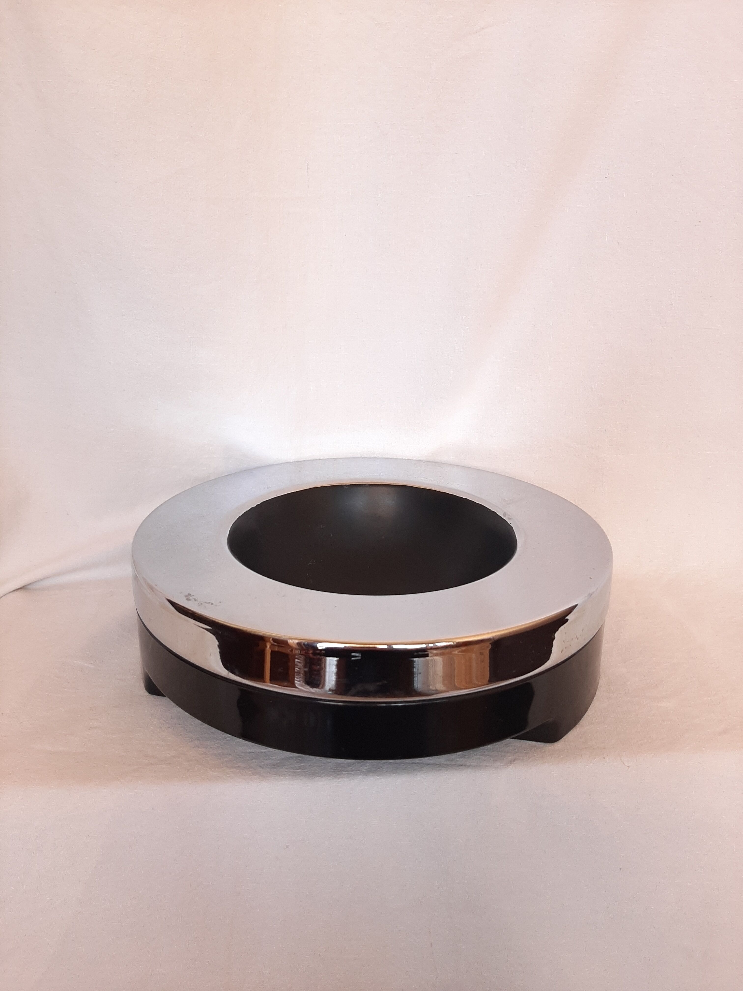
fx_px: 744
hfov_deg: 53.1
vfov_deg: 67.3
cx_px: 372
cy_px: 496
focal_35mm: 26
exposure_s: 1/100
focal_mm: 3.93
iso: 80
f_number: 1.7
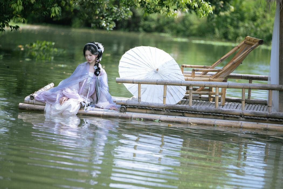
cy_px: 94
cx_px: 142
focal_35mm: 200
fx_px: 1572
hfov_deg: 10.3
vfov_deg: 6.9
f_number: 2.8
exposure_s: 1/640
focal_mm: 200
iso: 100
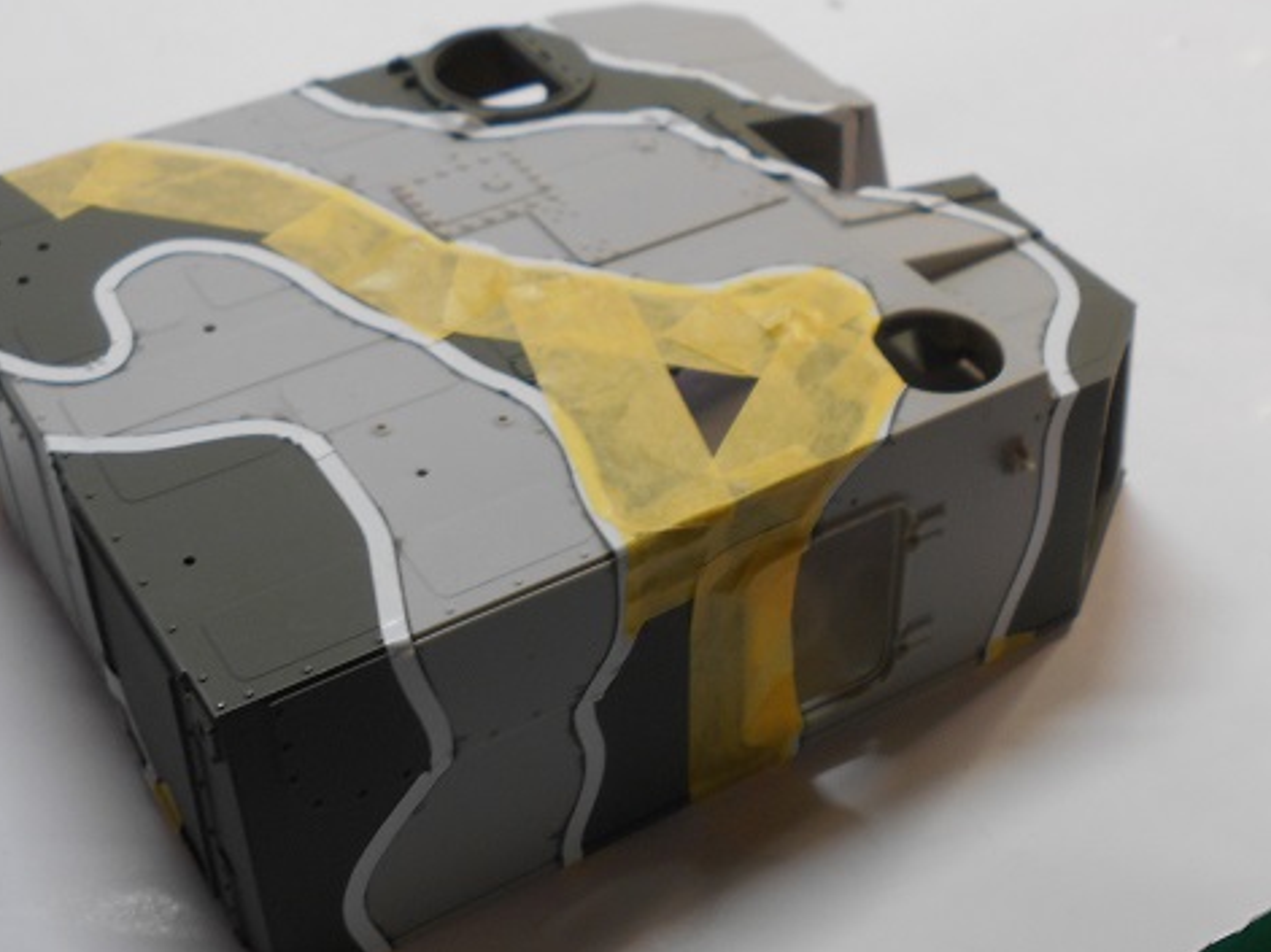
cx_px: 594
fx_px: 1285
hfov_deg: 52.6
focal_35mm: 35
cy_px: 483
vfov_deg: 40.7
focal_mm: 5.1
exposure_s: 1/50
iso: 80
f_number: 3.4
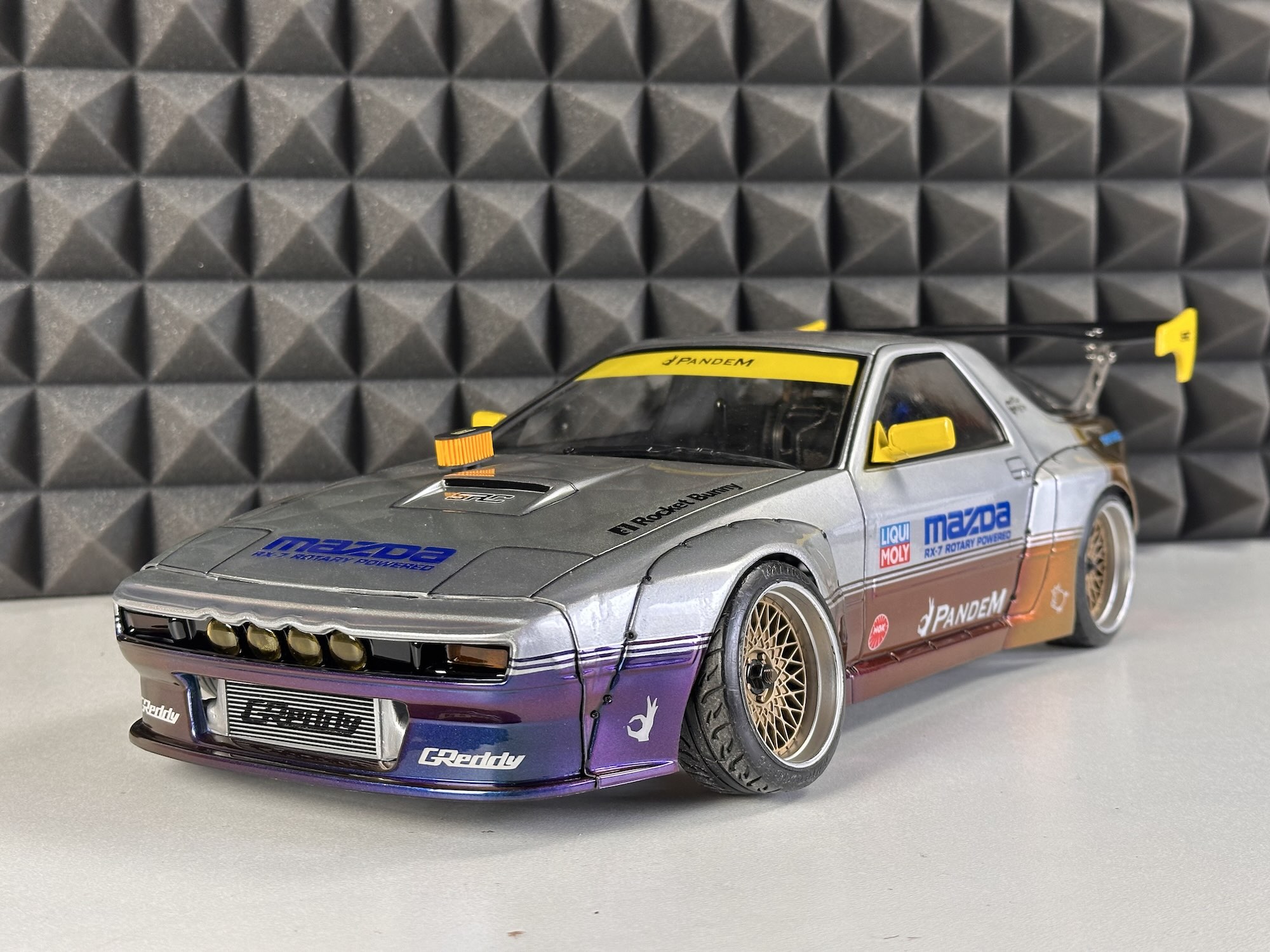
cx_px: 635
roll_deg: +0.7
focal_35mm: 48
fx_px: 1761
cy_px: 476
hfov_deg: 39.7
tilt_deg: -5.8
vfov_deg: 30.3
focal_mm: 6.86
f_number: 1.78
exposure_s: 1/100
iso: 100
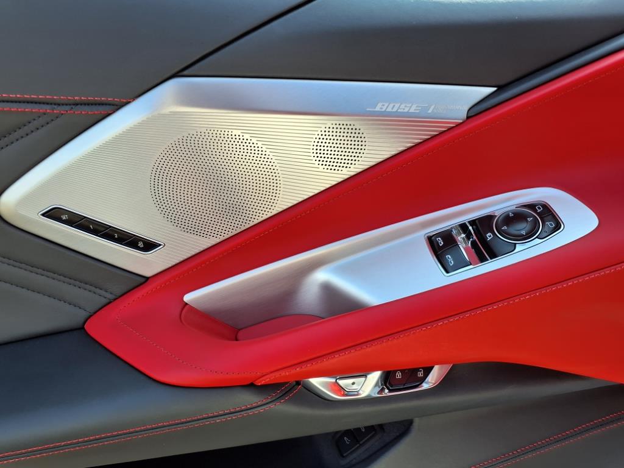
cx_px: 312
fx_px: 487
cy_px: 234
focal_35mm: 27
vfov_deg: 51.4
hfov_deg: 65.3
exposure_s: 1/263
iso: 40
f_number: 1.9
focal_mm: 3.58
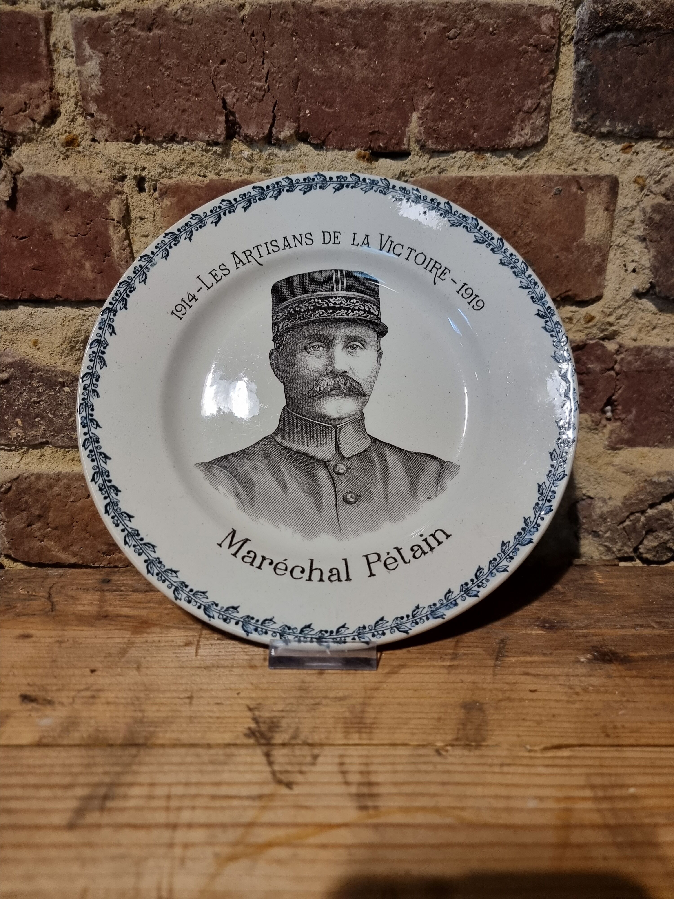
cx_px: 337
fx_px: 623
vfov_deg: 71.6
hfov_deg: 56.8
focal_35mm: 24
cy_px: 450
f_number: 1.8
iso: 400
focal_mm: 6.7
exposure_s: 1/40
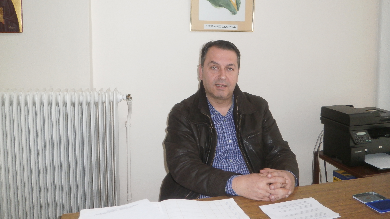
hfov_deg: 58.0
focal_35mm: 34
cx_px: 196
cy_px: 77
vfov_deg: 34.4
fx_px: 352
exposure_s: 1/30
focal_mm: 5.5
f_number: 2.9
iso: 200
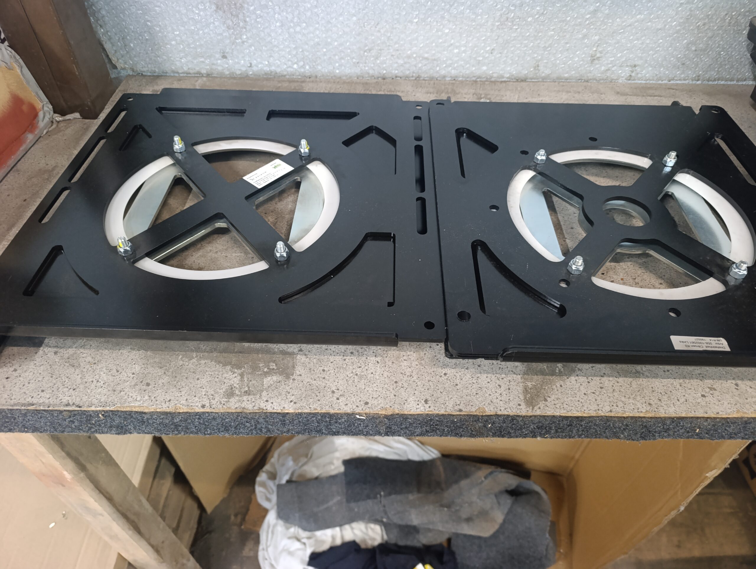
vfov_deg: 59.0
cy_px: 284
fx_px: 503
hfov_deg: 73.8
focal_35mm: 23
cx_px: 378
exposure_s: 1/25
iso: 2500
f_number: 1.6
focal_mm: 6.14
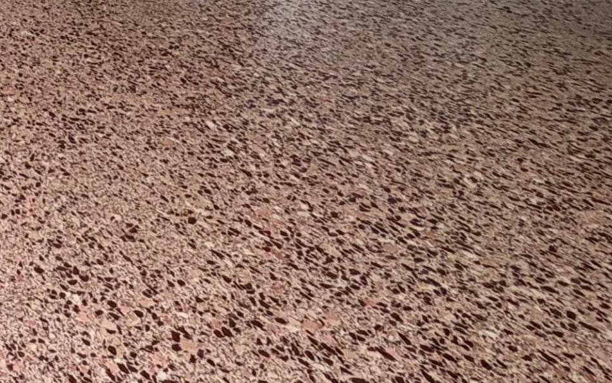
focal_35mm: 45
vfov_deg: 20.4
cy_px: -305
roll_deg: +1.0
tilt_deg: -3.7
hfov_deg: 29.0
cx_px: -294
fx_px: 751
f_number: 2.2
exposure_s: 1/99
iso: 40
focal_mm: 2.22
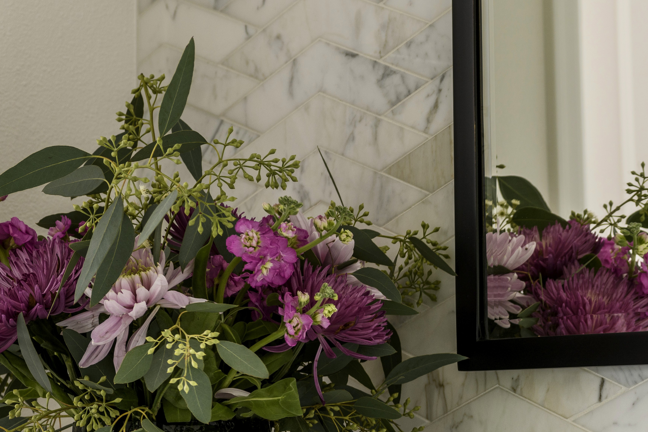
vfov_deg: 10.1
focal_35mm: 134
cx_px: 677
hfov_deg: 15.0
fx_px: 2412
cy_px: 475
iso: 100
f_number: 8
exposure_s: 1/3
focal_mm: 56
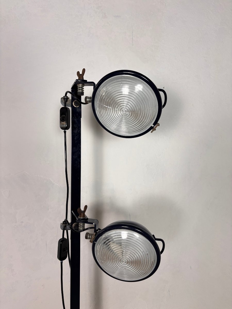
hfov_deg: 53.1
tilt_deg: -2.4
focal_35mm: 26
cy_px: 154
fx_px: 232
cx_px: 116
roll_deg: -1.0
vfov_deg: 67.3
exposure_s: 1/100
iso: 125
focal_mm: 5.96
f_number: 1.6
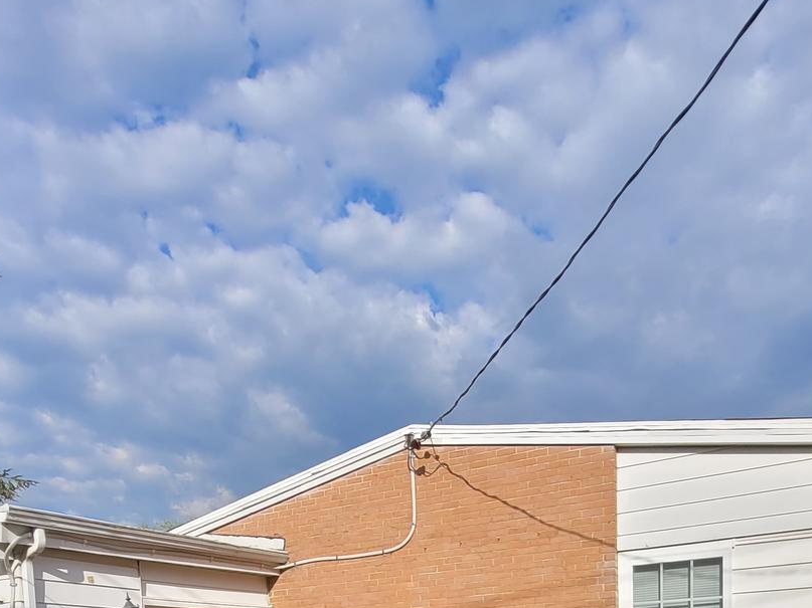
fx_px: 774
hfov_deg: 55.3
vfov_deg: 34.3
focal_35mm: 33
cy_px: 732
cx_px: 438
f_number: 2.2
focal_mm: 1.74
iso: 40
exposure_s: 1/1186
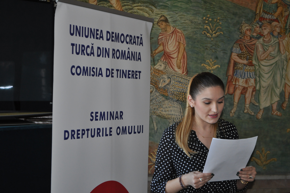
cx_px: 145
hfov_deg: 24.6
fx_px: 664
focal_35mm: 82
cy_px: 96
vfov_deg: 16.5
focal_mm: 55
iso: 800
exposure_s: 1/60
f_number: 5.6
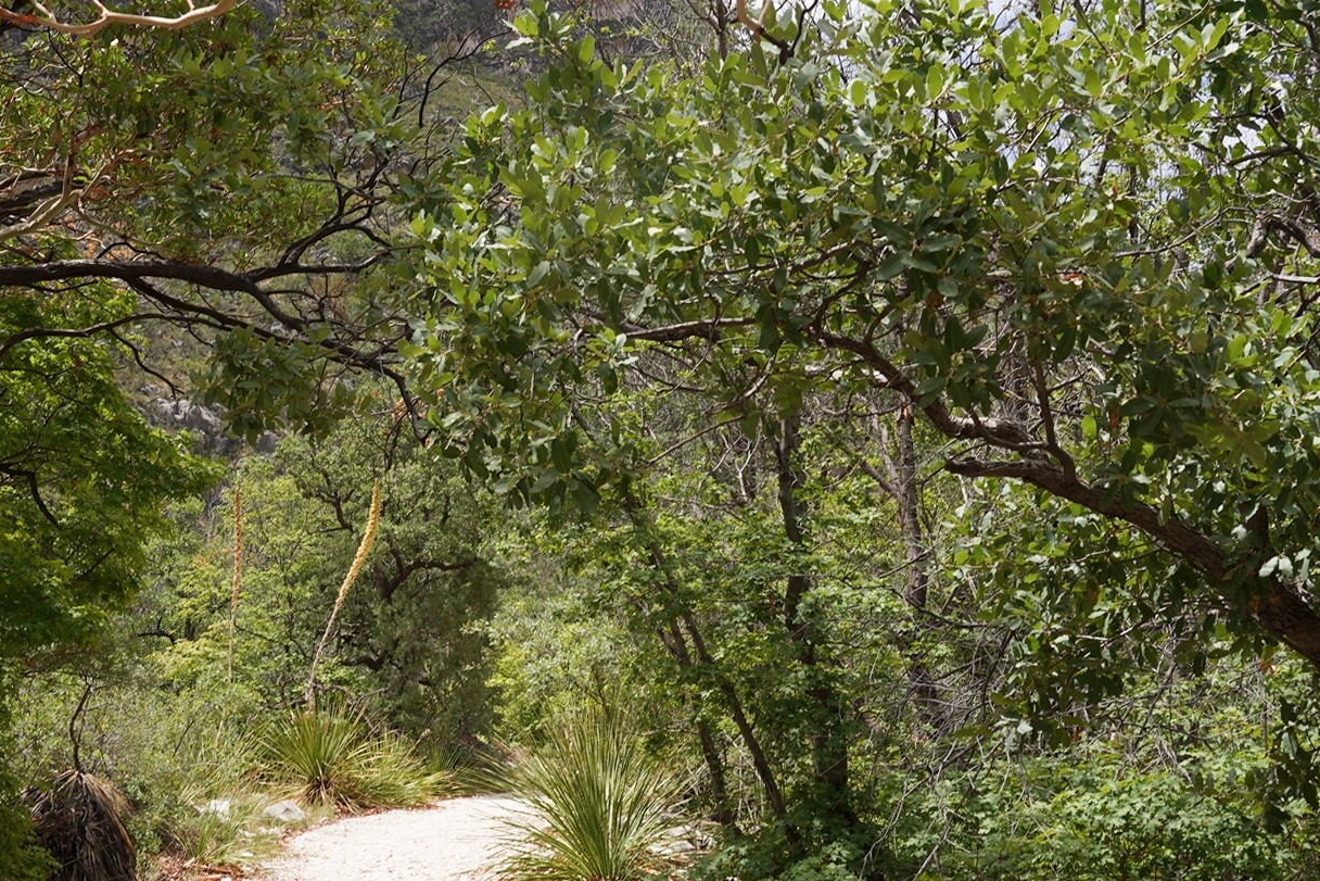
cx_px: 474
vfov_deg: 26.5
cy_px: 463
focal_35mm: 51
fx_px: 1870
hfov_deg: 38.6
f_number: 14
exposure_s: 1/100
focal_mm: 31
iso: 100
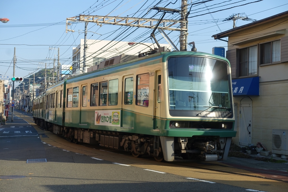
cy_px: 96
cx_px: 144
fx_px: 472
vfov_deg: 23.0
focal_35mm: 59
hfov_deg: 33.9
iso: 125
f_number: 5.6
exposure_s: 1/320
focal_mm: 21.59
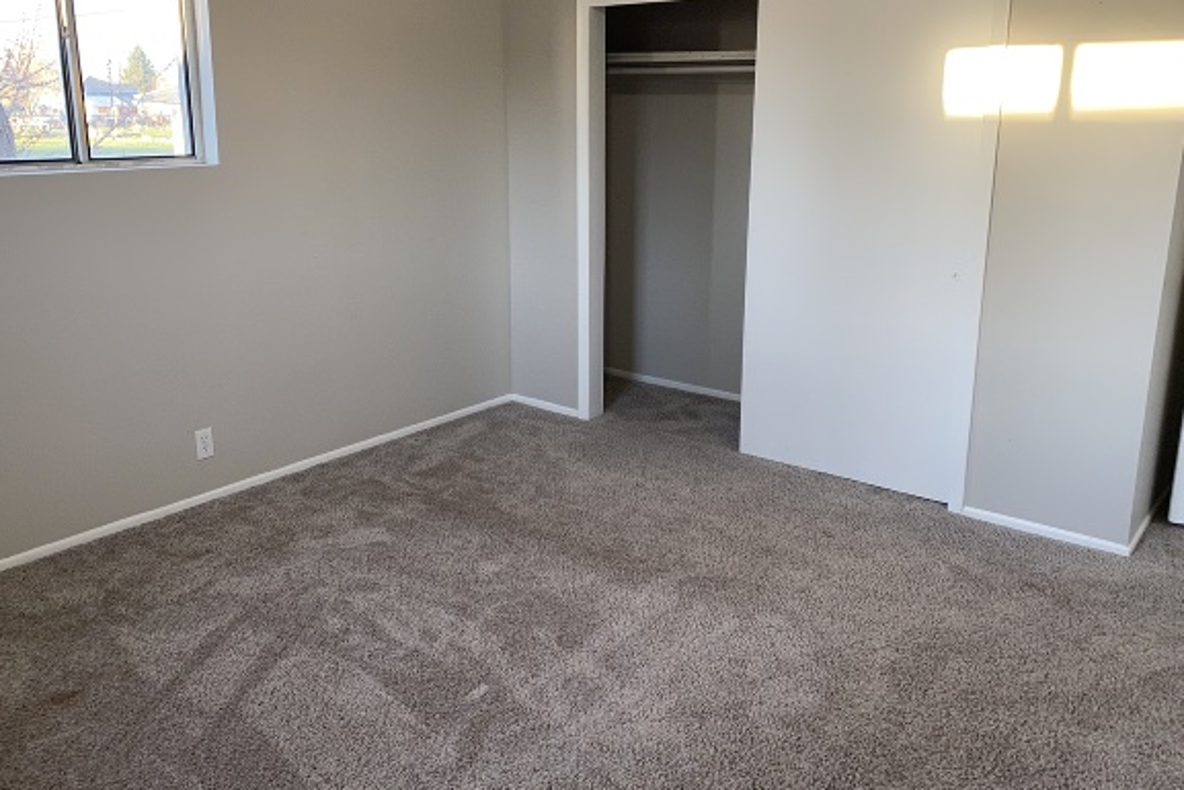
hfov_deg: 61.9
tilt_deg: -13.3
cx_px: 593
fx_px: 987
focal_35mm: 30
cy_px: 357
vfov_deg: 43.6
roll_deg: +0.0
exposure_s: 1/91
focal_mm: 4.25
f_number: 1.8
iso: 125
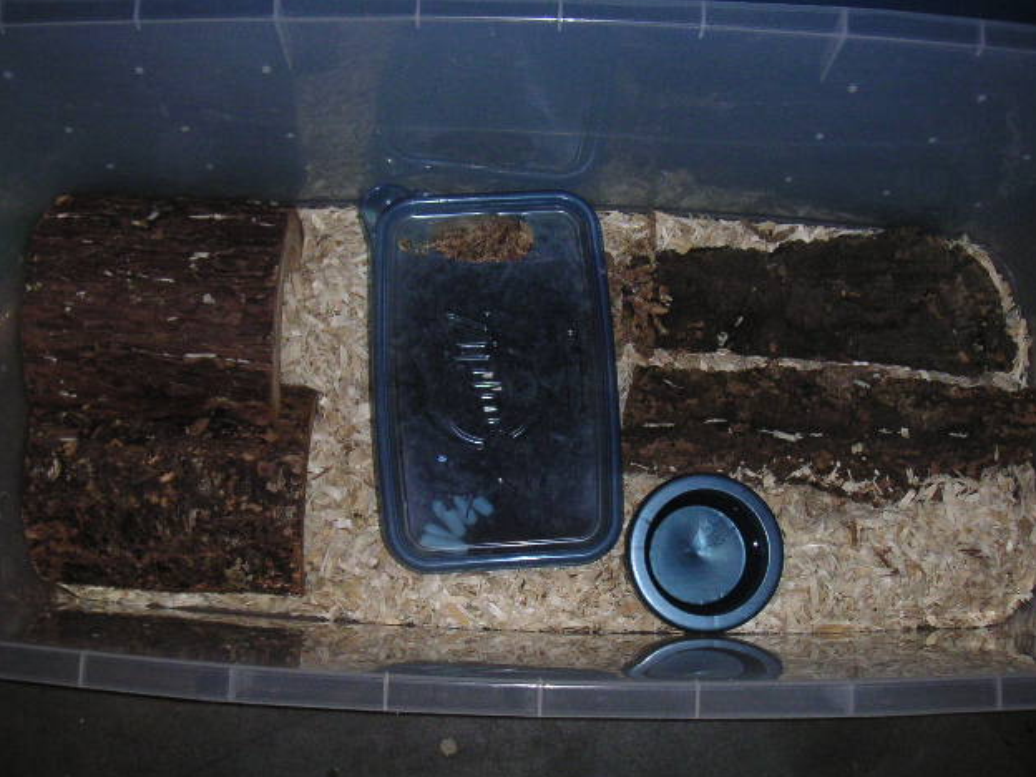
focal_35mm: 39
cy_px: 385
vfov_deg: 36.8
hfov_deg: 47.9
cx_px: 528
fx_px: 1167
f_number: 2.8
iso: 160
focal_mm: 6
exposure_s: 1/45
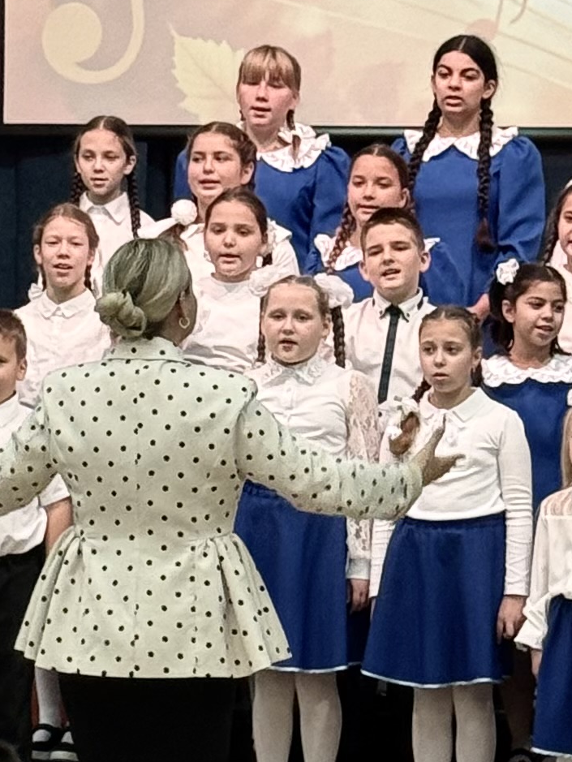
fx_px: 4536
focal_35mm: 206
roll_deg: -1.6
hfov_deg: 7.2
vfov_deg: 9.6
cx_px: 302
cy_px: 364
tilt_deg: -1.9
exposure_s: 1/50
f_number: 1.78
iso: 125
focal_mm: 6.76
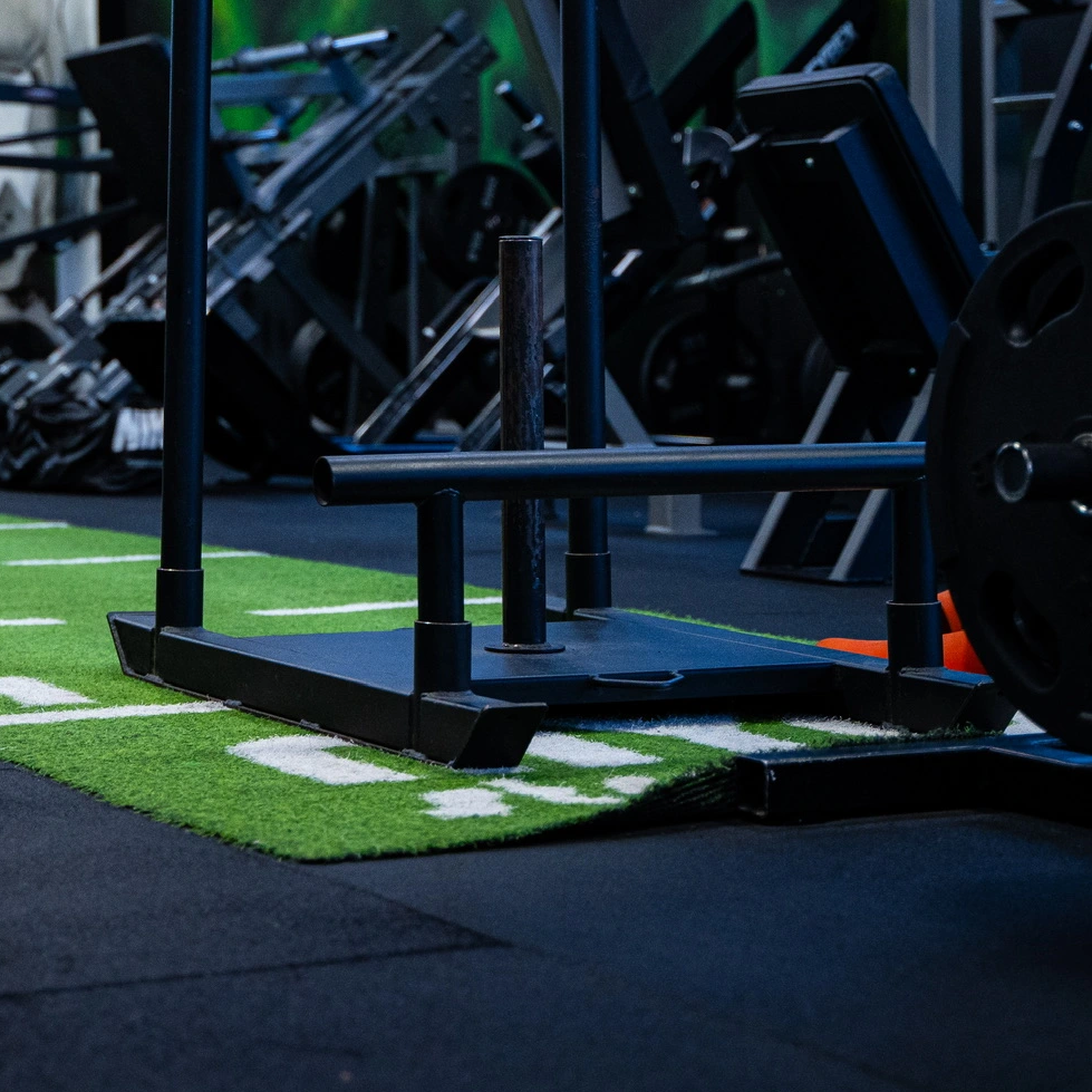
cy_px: 286
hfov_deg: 19.0
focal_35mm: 90
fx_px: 3212
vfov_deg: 19.2
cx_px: 156
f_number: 2.8
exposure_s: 1/125
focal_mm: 45
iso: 1600
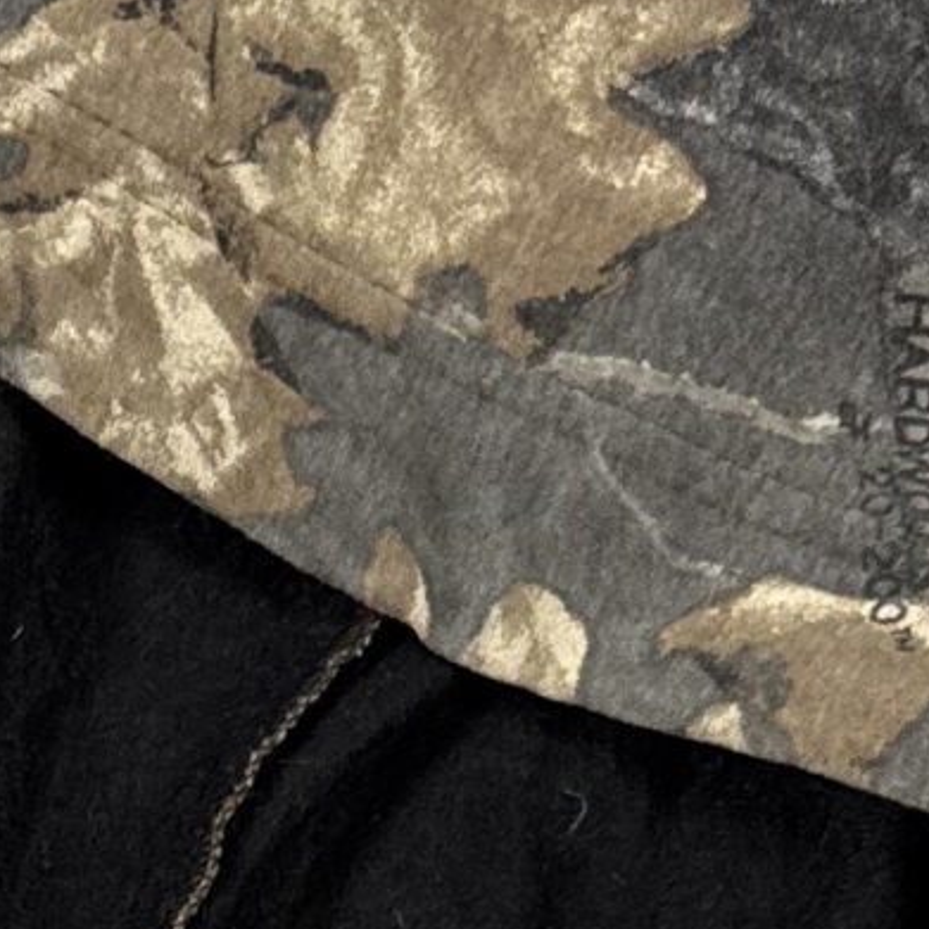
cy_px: 2029
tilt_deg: -84.4
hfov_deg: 12.2
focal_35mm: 139
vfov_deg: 11.1
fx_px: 4220
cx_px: -316
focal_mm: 6.76
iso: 200
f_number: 1.78
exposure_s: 1/60
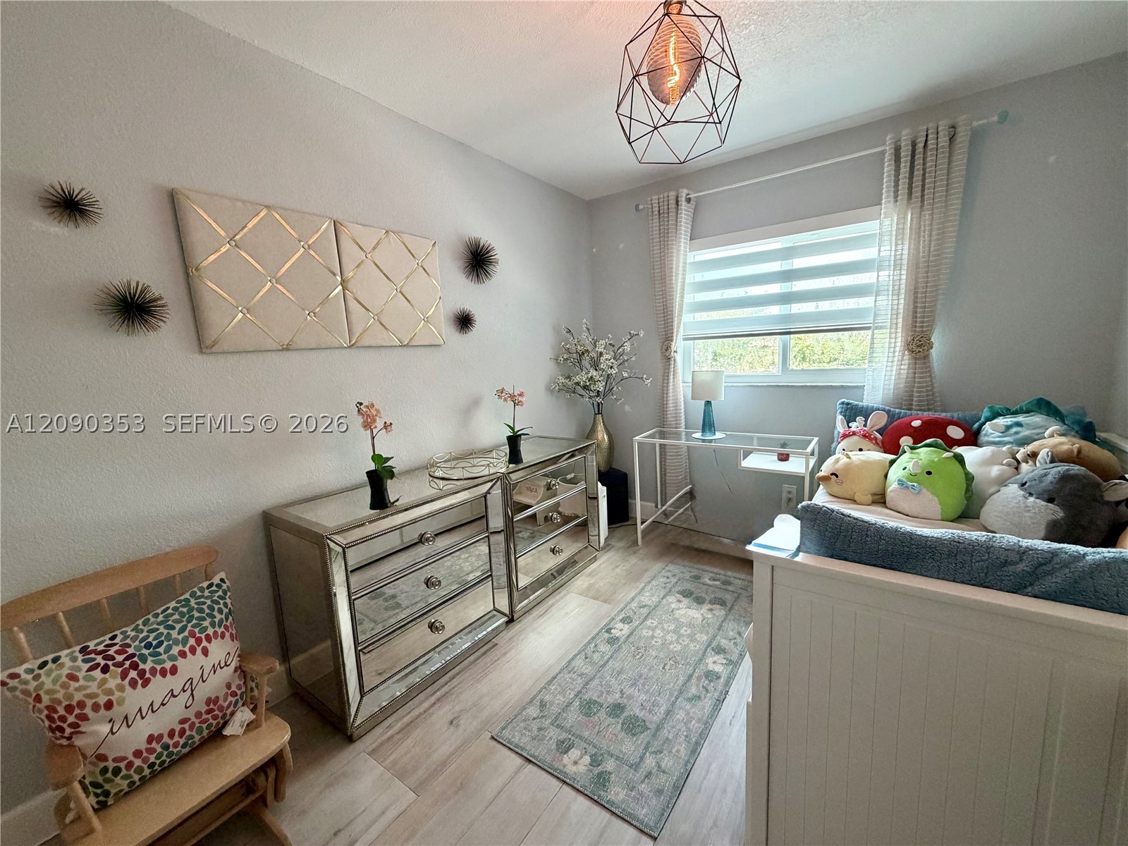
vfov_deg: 85.7
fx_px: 456
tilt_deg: -9.0
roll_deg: +3.2
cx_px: 564
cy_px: 423
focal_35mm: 14
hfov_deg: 102.1
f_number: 2.2
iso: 320
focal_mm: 2.22
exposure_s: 1/60
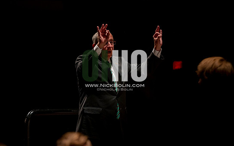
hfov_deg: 9.7
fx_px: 1383
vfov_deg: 6.0
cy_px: 70
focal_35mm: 217
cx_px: 115
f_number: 2.8
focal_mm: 200
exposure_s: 1/500
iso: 2500
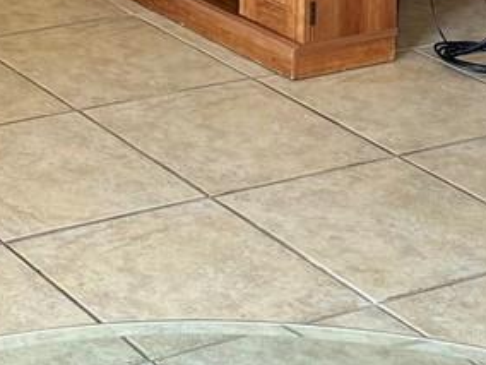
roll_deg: +1.3
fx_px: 1895
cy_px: -535
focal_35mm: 135
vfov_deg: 9.6
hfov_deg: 13.8
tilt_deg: -3.6
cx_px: -216
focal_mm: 6.76
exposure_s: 1/120
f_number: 1.78
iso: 200
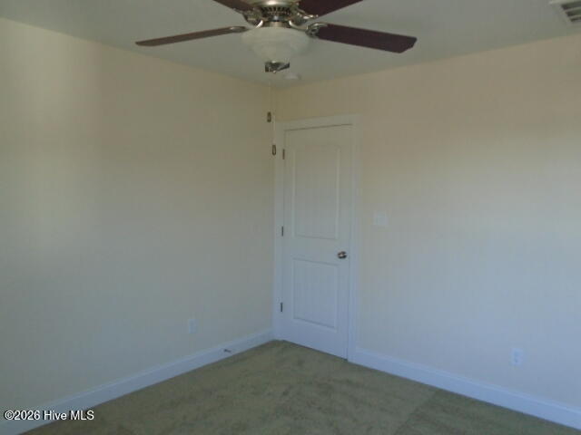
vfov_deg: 53.1
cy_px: 218
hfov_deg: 67.3
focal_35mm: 26
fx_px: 436
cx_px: 290
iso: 250
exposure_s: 1/30
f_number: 3.2
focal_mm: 4.6
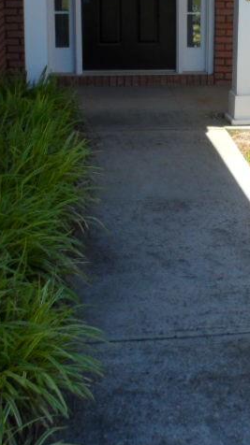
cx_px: 243
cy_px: 109
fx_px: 720
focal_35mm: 61
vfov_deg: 33.7
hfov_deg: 19.2
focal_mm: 4.9
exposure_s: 1/350
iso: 80
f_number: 3.3
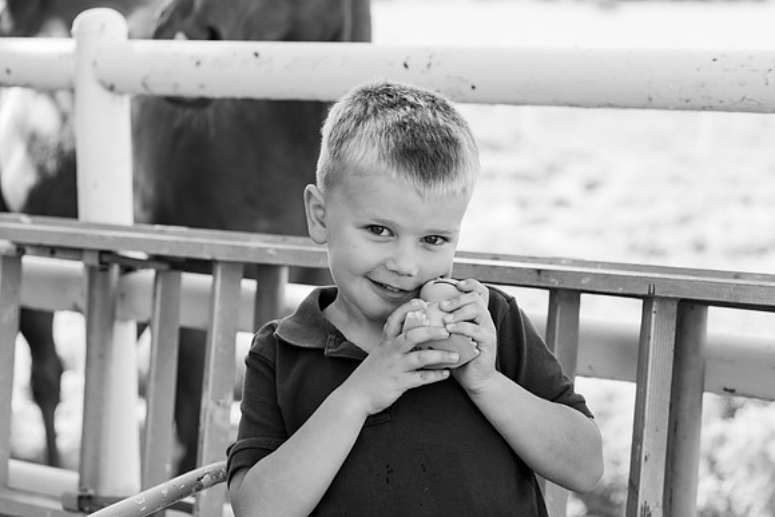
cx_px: 388
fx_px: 1830
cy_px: 258
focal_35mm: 85
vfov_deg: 16.1
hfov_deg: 23.9
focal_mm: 85
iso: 800
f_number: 5.6
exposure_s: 1/500
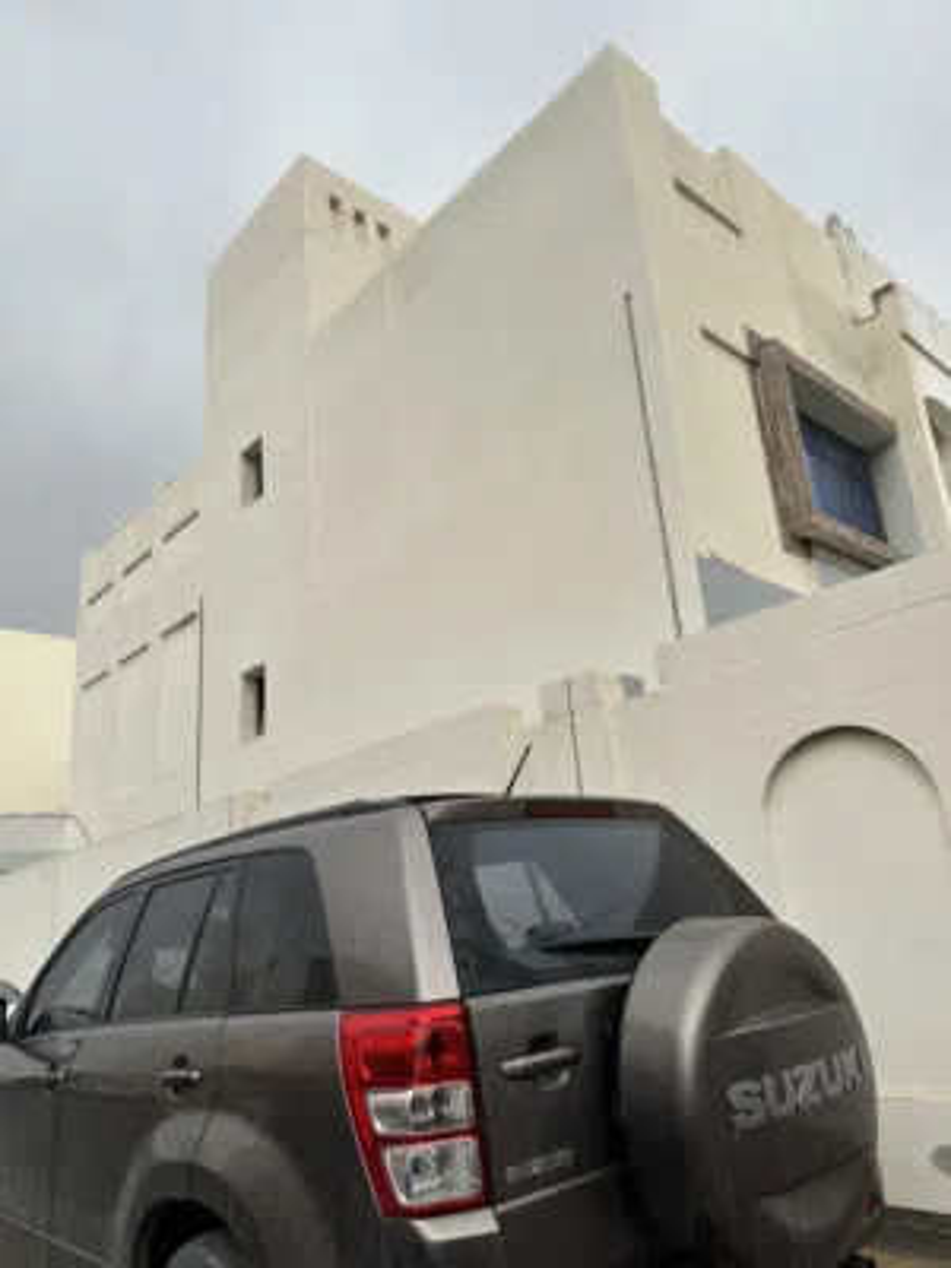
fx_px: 879
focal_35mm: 24
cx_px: 476
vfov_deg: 71.6
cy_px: 634
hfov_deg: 56.8
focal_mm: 6.86
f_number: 1.78
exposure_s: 1/549
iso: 80
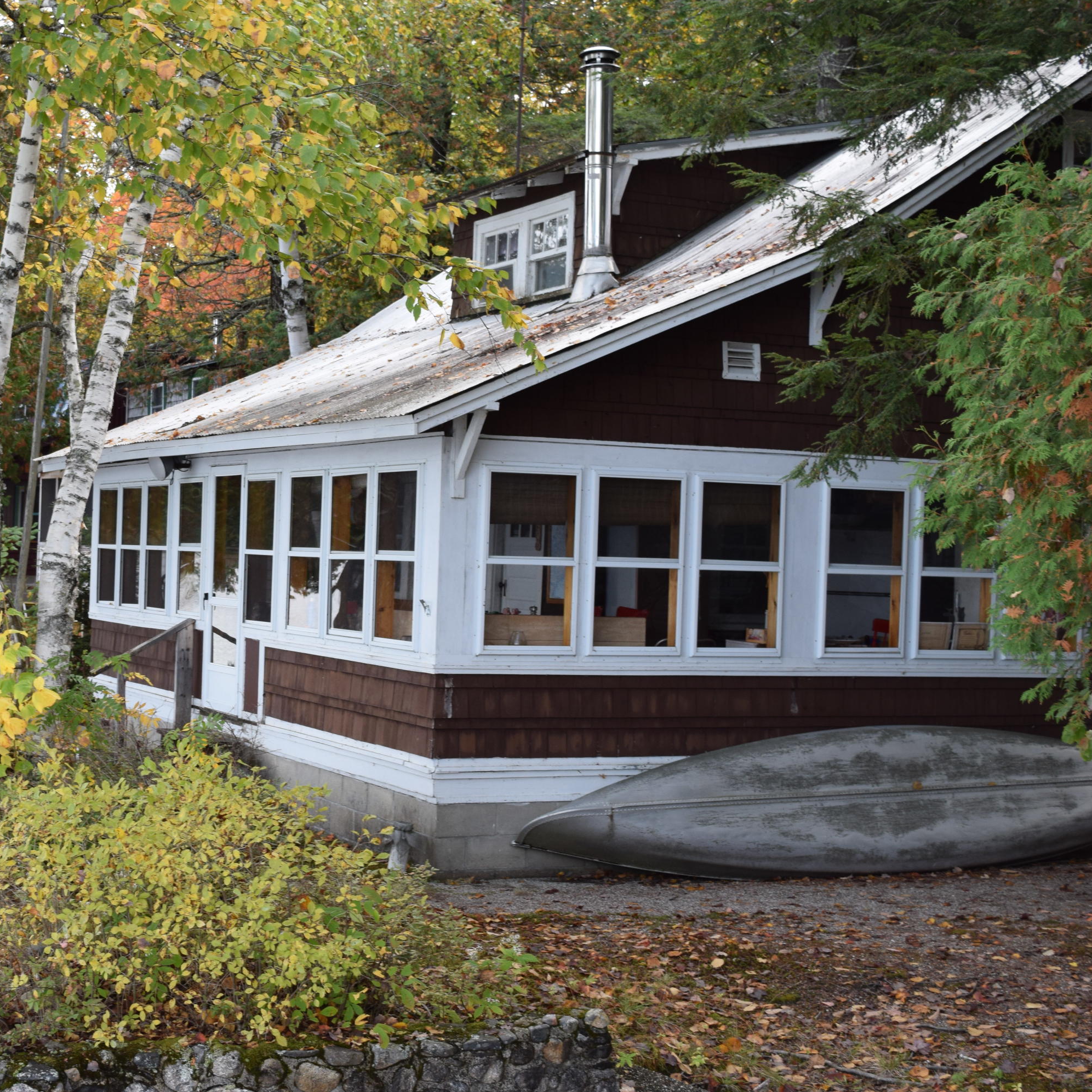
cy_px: 547
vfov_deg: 30.7
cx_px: 285
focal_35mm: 56
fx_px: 1986
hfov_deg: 30.3
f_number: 7.1
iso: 400
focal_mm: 29
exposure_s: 1/200
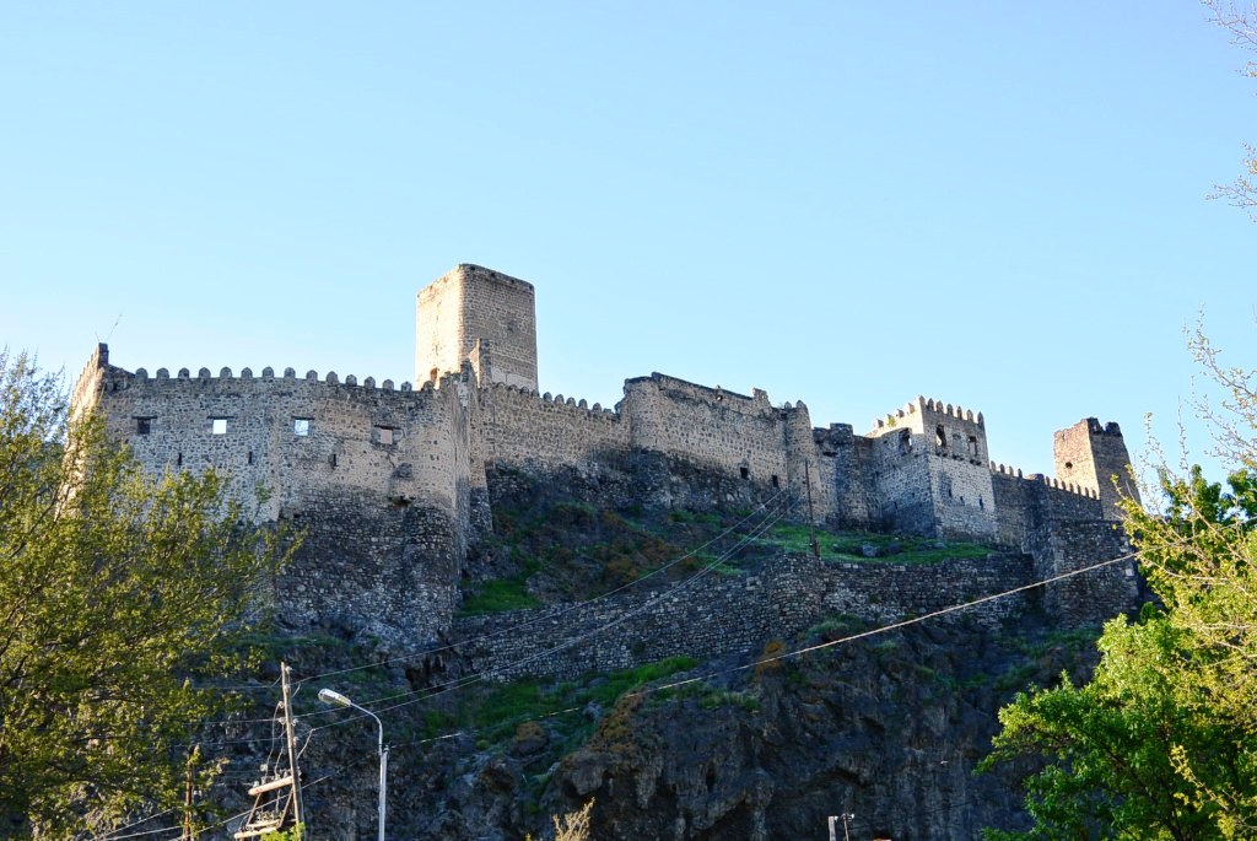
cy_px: 420
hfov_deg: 46.4
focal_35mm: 42
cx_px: 628
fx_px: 1468
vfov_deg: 32.0
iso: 200
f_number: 4.2
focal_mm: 15.6
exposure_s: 1/250
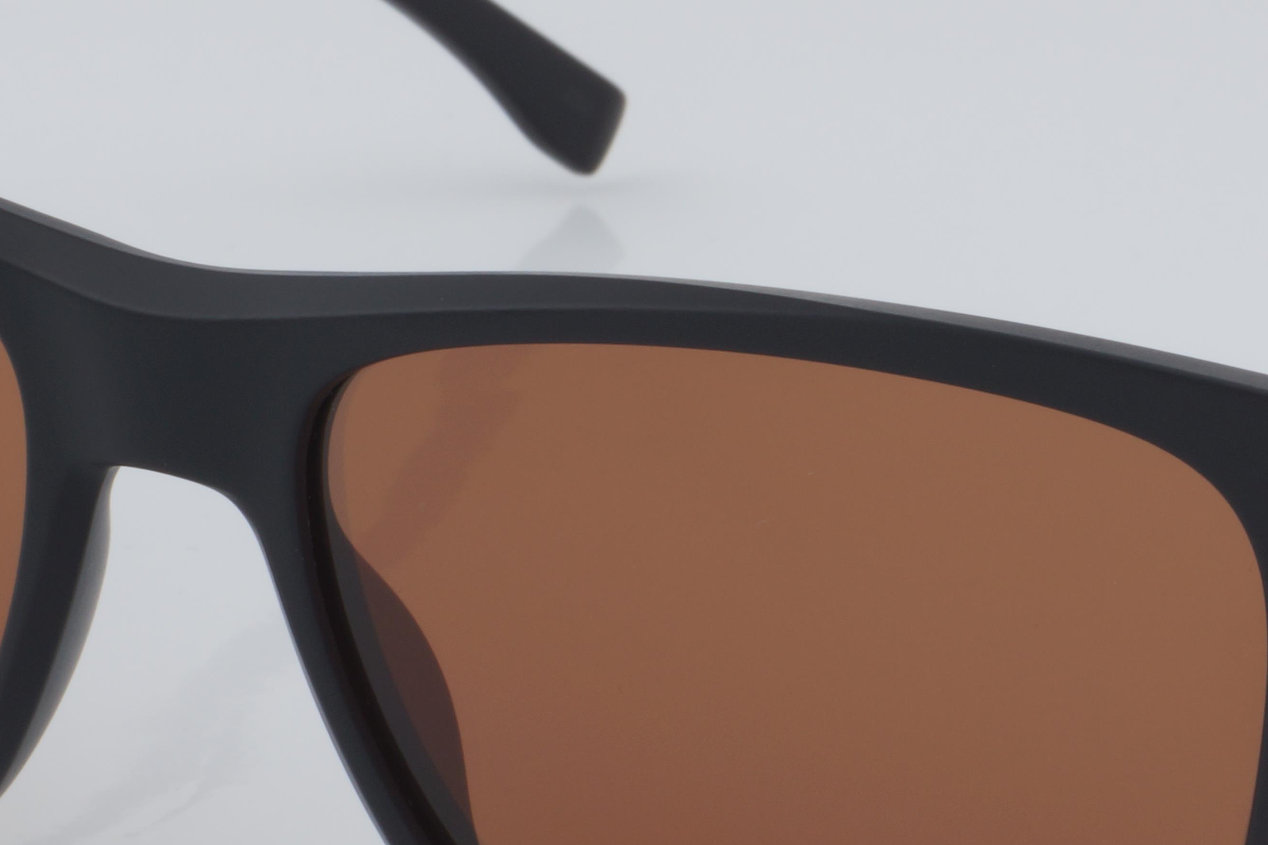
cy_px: 559
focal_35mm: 153
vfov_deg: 9.0
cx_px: 697
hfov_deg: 13.4
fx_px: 5393
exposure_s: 1/4
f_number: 32
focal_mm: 45
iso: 100
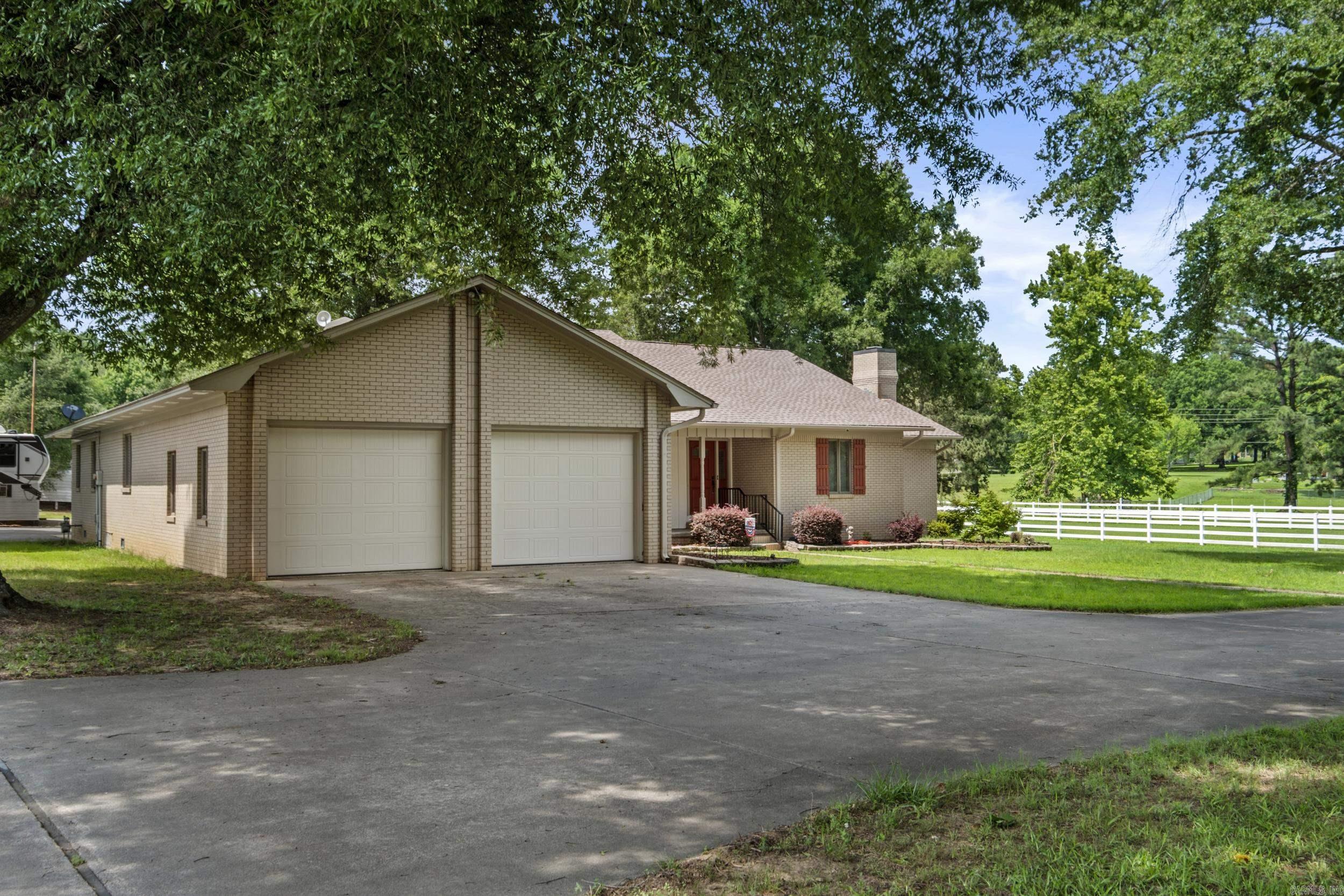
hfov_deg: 60.3
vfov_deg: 42.3
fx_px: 1157
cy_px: 448
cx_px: 672
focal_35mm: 31
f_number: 8
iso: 400
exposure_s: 1/30
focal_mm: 20.9
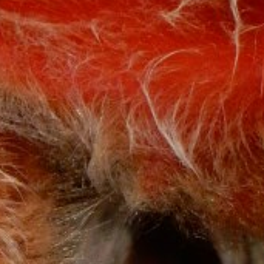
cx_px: 15
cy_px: 316
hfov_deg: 0.4
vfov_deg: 0.4
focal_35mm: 3959
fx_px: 34160
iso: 500
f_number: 6.4
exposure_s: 1/250
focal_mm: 135
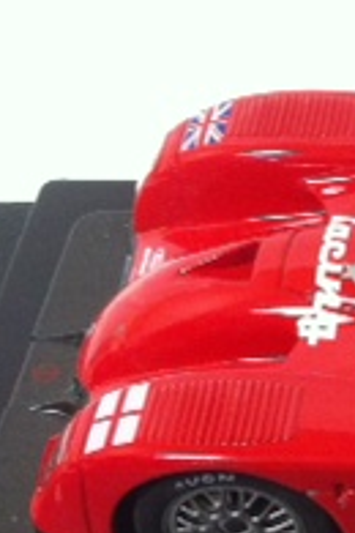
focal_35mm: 119
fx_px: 1760
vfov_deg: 17.1
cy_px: 388
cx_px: 674
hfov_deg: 10.7
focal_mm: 3.85
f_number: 2.8
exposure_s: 1/17
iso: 160
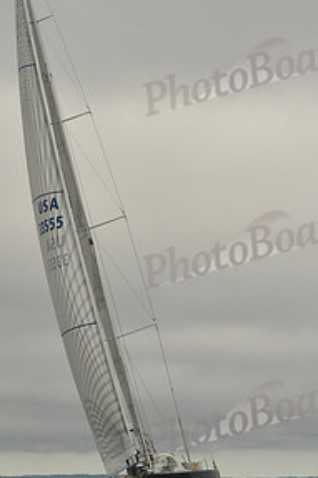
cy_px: 183
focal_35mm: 182
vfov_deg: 11.3
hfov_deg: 7.5
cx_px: 57
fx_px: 2414
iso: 320
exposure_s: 1/800
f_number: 10
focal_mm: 90
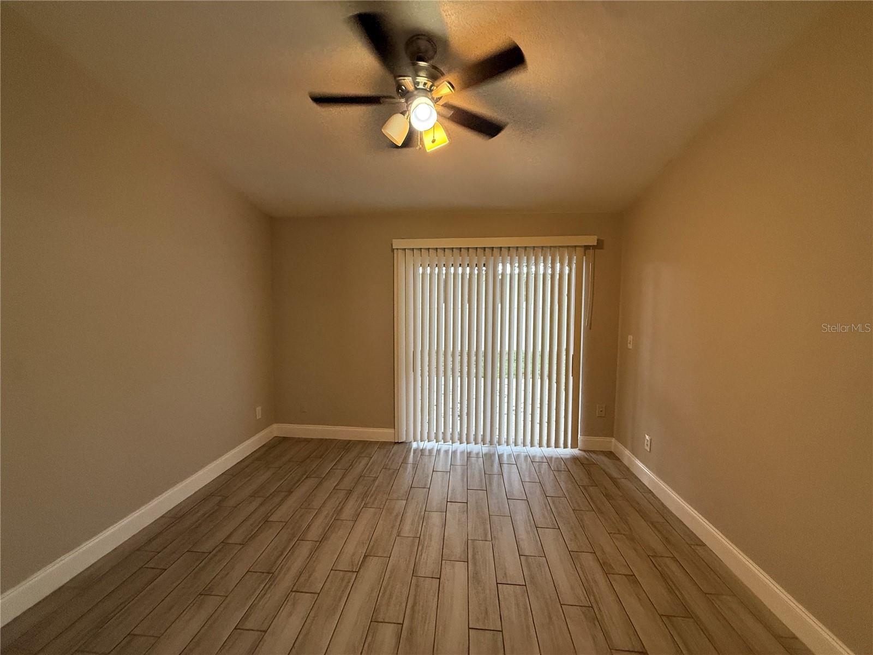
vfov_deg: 85.7
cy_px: 328
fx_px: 353
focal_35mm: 14
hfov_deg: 102.1
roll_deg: +0.7
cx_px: 436
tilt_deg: -2.5
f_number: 2.2
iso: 320
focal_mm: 2.22
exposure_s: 1/120
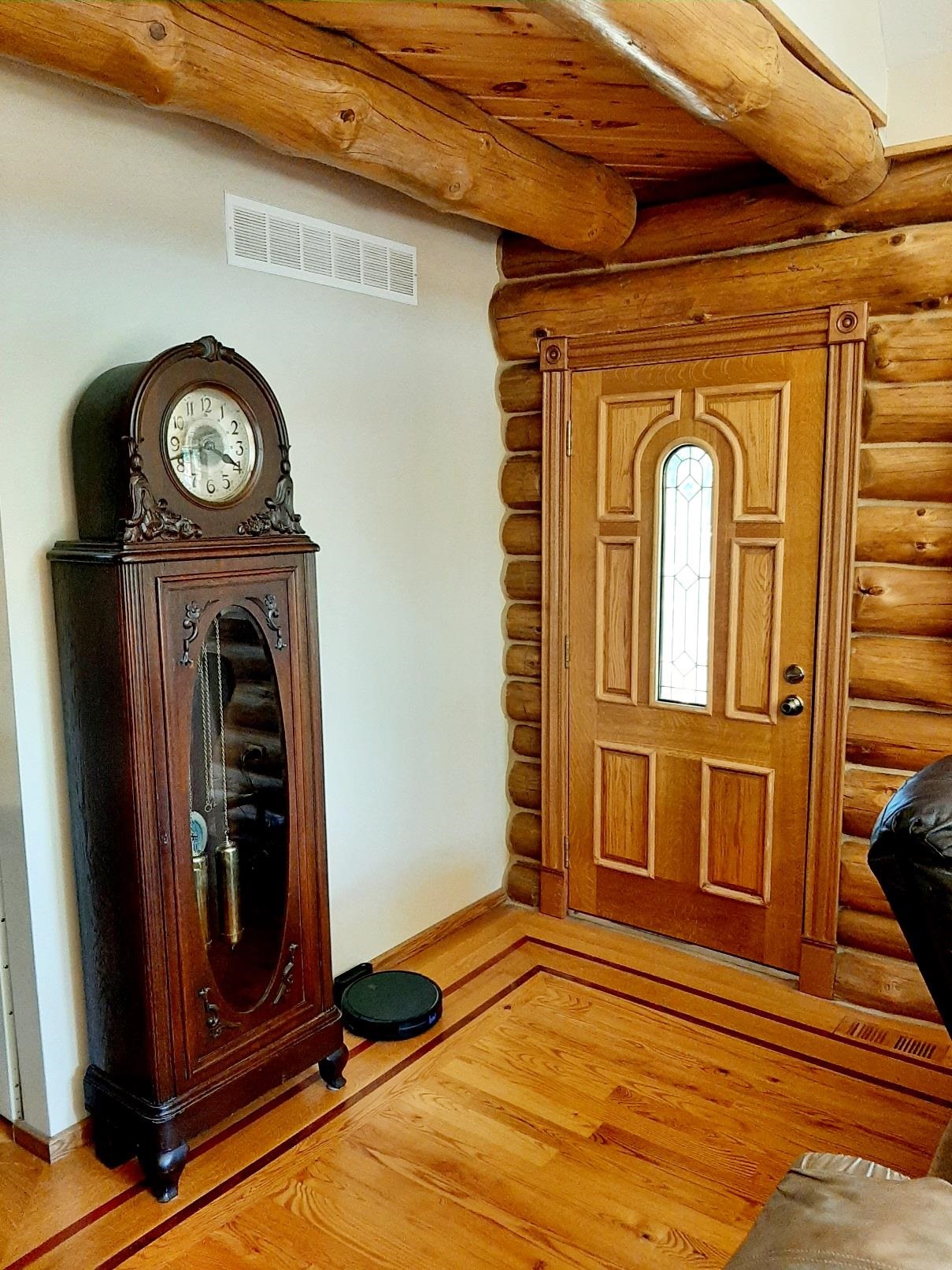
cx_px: 476
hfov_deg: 53.1
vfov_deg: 67.3
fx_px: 953
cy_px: 635
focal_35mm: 26
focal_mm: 3.93
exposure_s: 1/40
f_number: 1.7
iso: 200
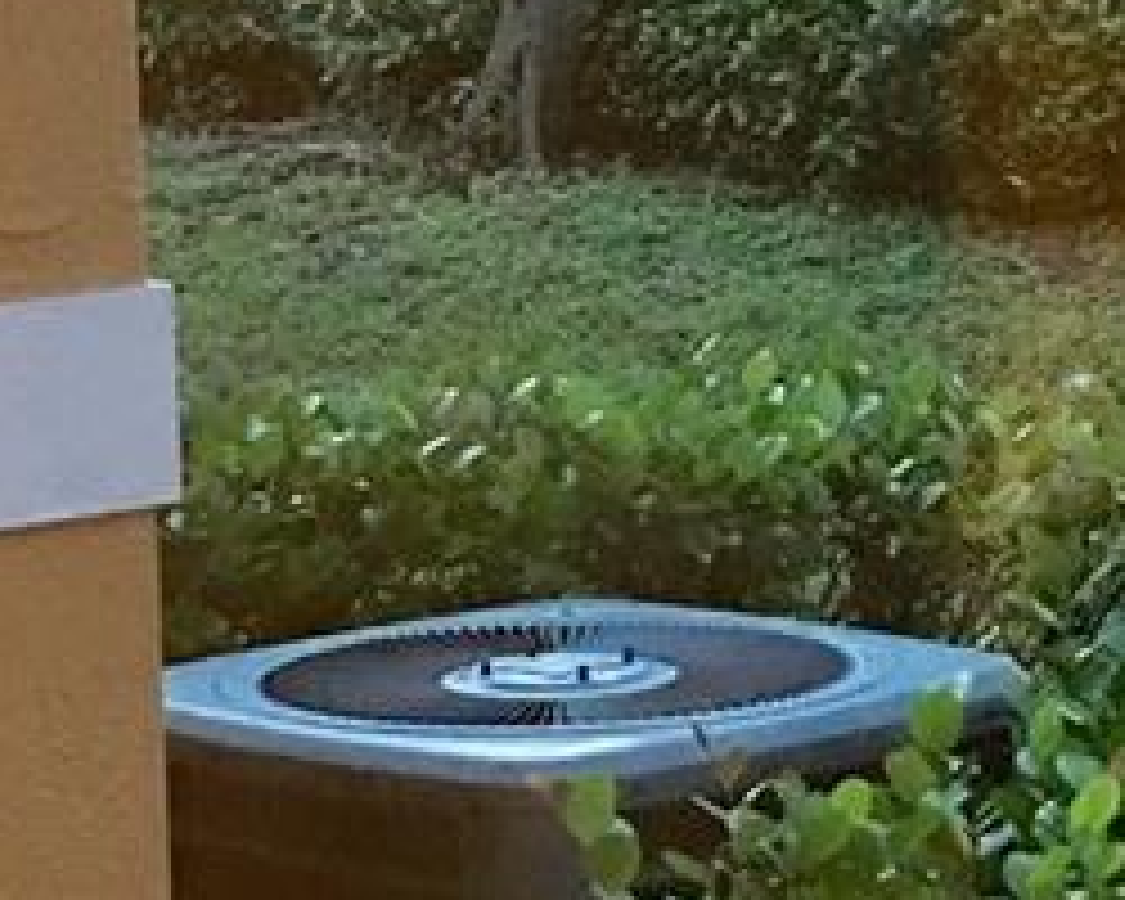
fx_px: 4528
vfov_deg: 11.3
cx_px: 684
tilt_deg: -8.0
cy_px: 405
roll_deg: +1.0
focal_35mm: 136
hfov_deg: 14.2
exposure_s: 1/4
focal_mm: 4.15
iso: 64
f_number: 2.2
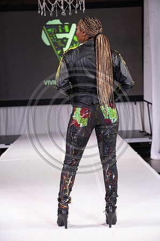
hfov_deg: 15.2
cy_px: 120
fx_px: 601
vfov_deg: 22.6
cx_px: 80
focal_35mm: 90
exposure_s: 1/400
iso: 2000
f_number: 5.6
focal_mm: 90
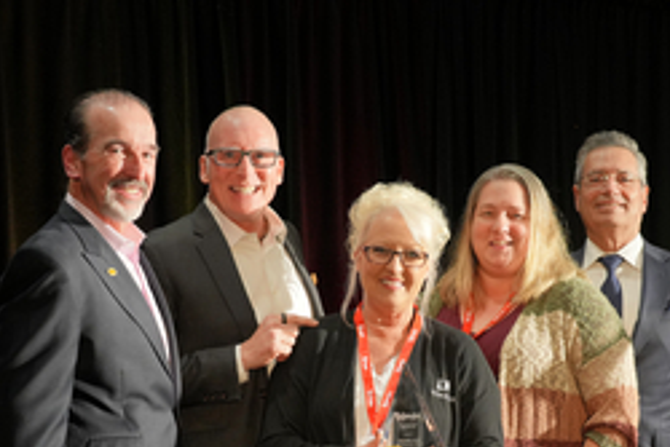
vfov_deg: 14.1
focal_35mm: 96
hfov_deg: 21.2
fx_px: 1788
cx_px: 367
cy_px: 410
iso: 1250
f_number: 3.5
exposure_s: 1/200
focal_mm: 50
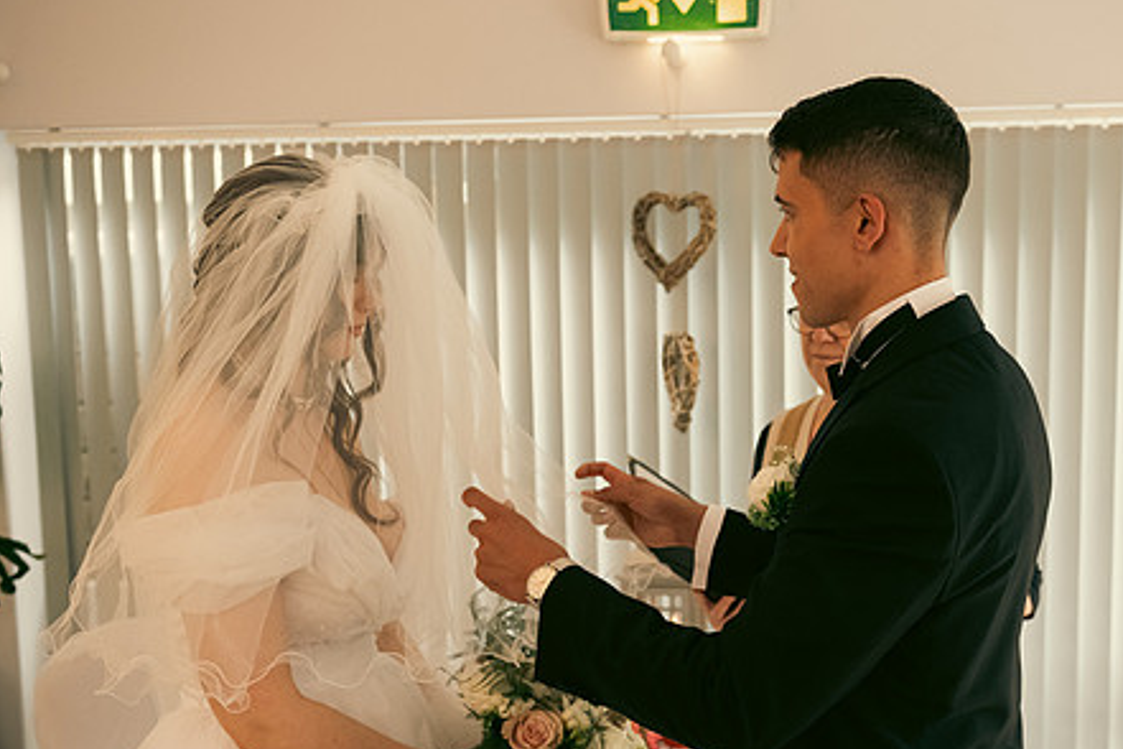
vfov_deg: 28.5
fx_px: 1466
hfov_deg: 41.6
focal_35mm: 47
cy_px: 478
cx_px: 713
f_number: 3.5
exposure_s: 1/160
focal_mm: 34
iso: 1600
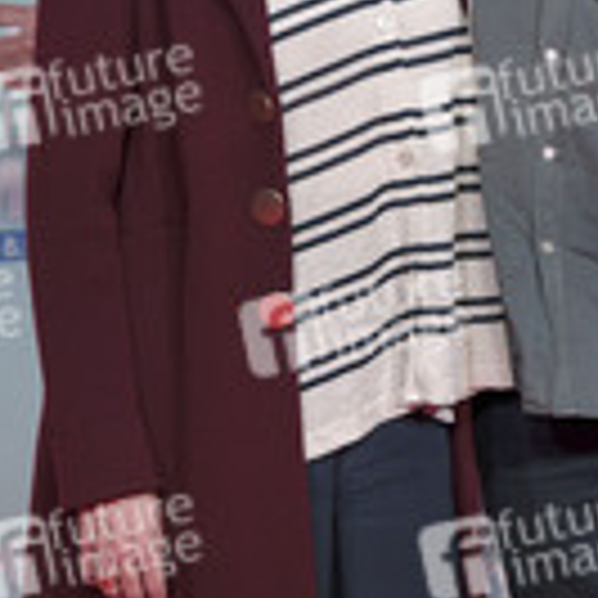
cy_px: -13
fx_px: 3928
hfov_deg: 8.7
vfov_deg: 8.7
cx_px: 416
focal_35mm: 201
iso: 500
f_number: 2.8
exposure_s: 1/250
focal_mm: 70
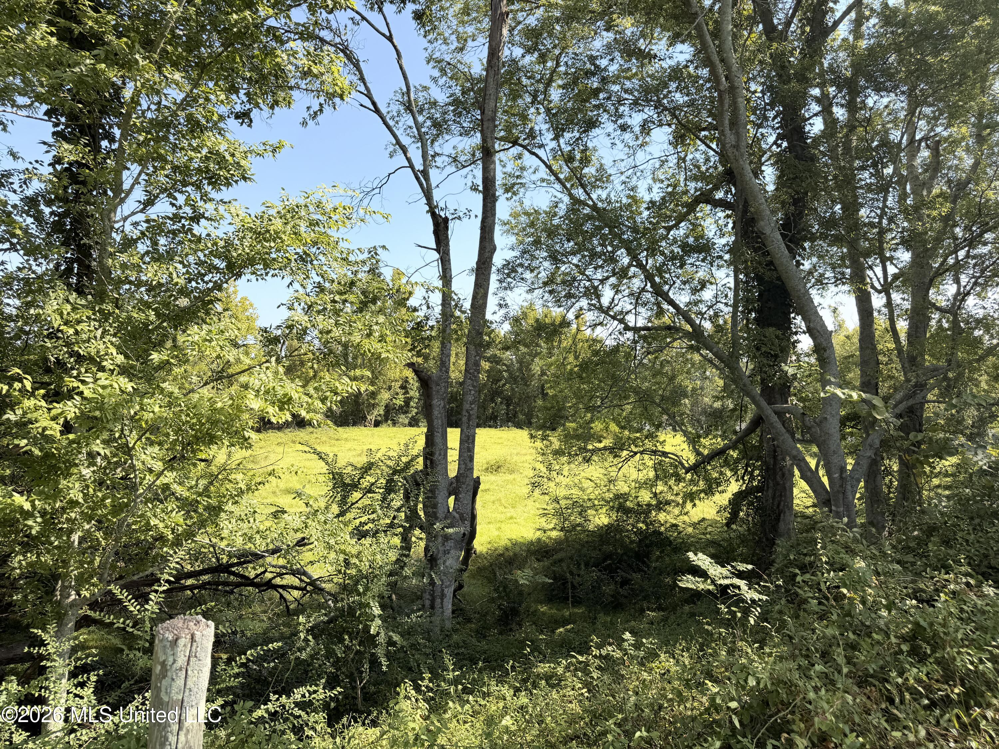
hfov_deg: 71.6
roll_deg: -0.1
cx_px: 500
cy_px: 374
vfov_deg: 56.8
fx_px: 693
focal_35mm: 24
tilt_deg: +1.0
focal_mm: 6.76
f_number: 1.78
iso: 80
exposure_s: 1/1901
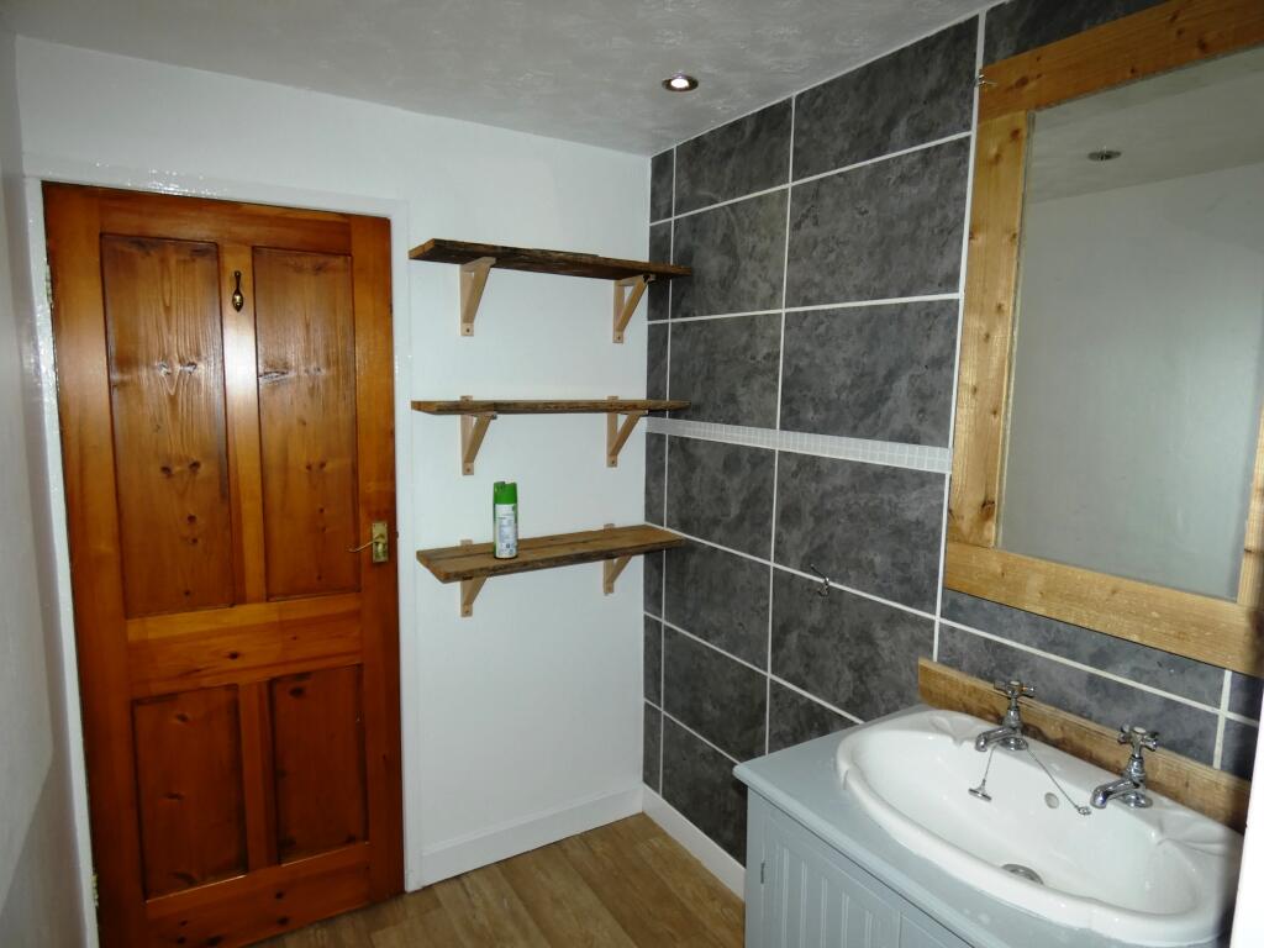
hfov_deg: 81.7
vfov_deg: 66.0
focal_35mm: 20
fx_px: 730
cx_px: 632
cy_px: 474
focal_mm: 3.6
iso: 80
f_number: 2.8
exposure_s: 1/60
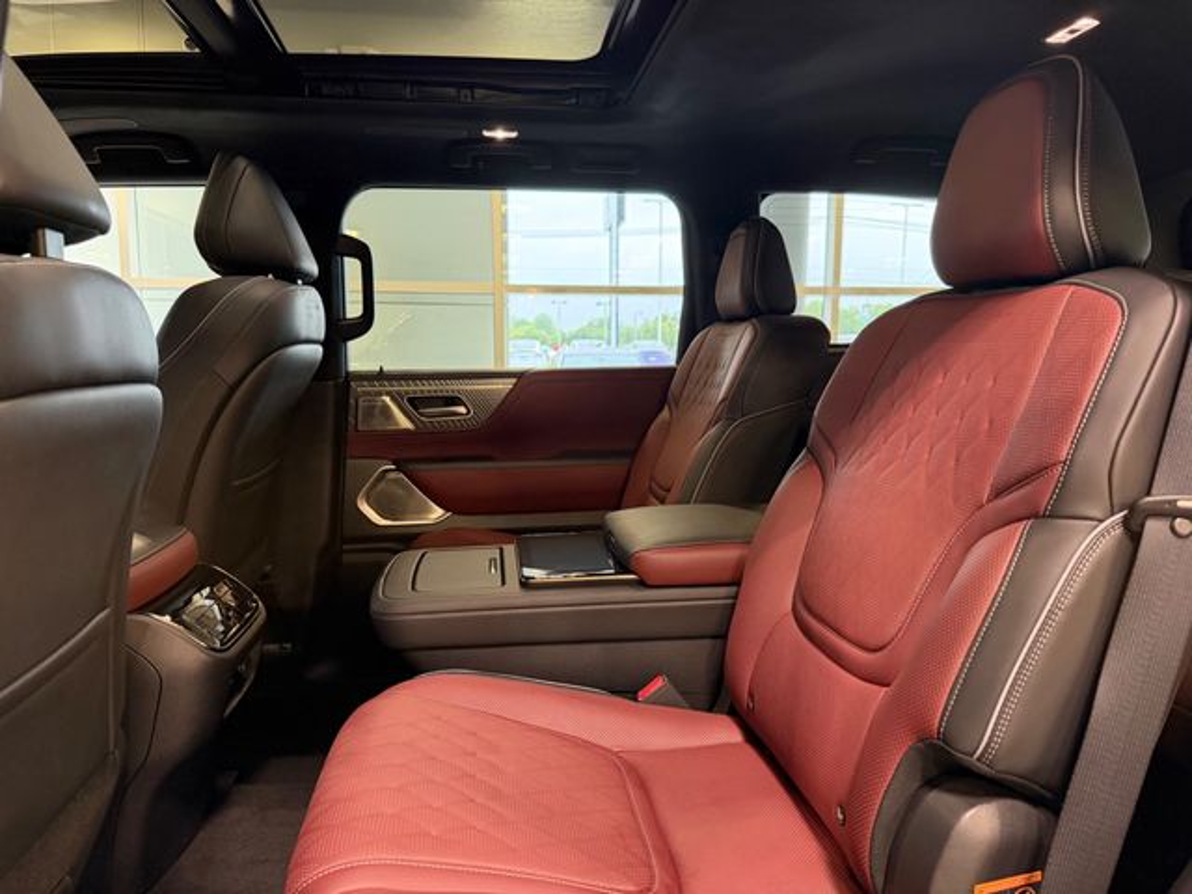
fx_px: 826
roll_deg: +0.3
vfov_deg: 56.8
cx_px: 596
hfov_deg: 71.6
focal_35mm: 24
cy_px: 447
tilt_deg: -7.4
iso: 640
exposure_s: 1/60
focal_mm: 6.76
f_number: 1.78
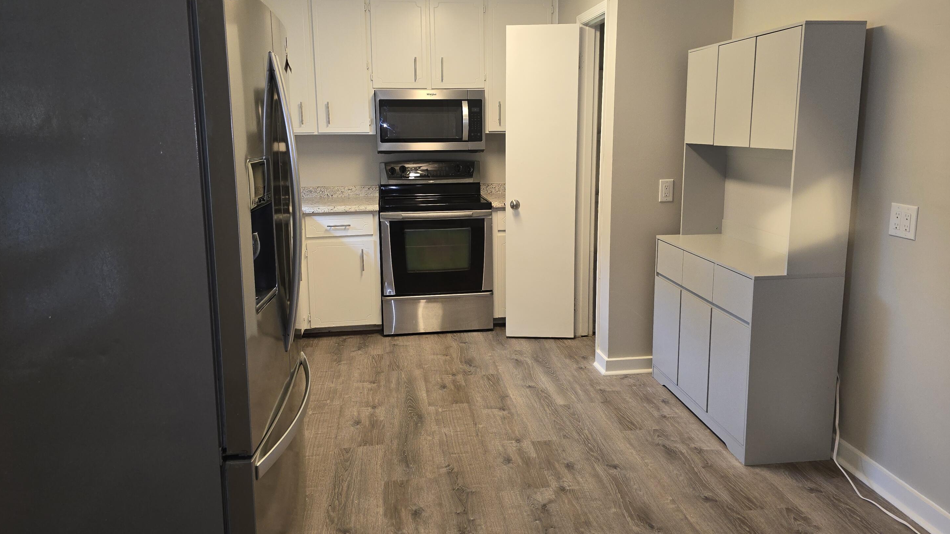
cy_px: 237
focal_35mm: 26
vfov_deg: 44.3
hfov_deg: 71.9
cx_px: 469
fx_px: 655
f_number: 1.7
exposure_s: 1/60
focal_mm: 6.3
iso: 100
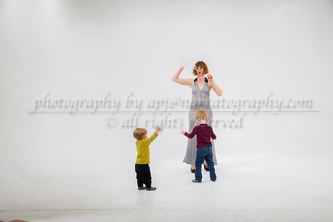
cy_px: 111
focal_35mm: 46
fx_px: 426
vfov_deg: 29.3
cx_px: 166
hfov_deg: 42.7
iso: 400
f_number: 6.3
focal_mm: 46
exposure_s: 1/80
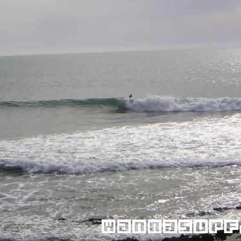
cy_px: 107
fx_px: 662
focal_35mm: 84
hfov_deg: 20.6
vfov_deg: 20.6
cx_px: 125
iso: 64
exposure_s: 1/350
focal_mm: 8.4
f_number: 8
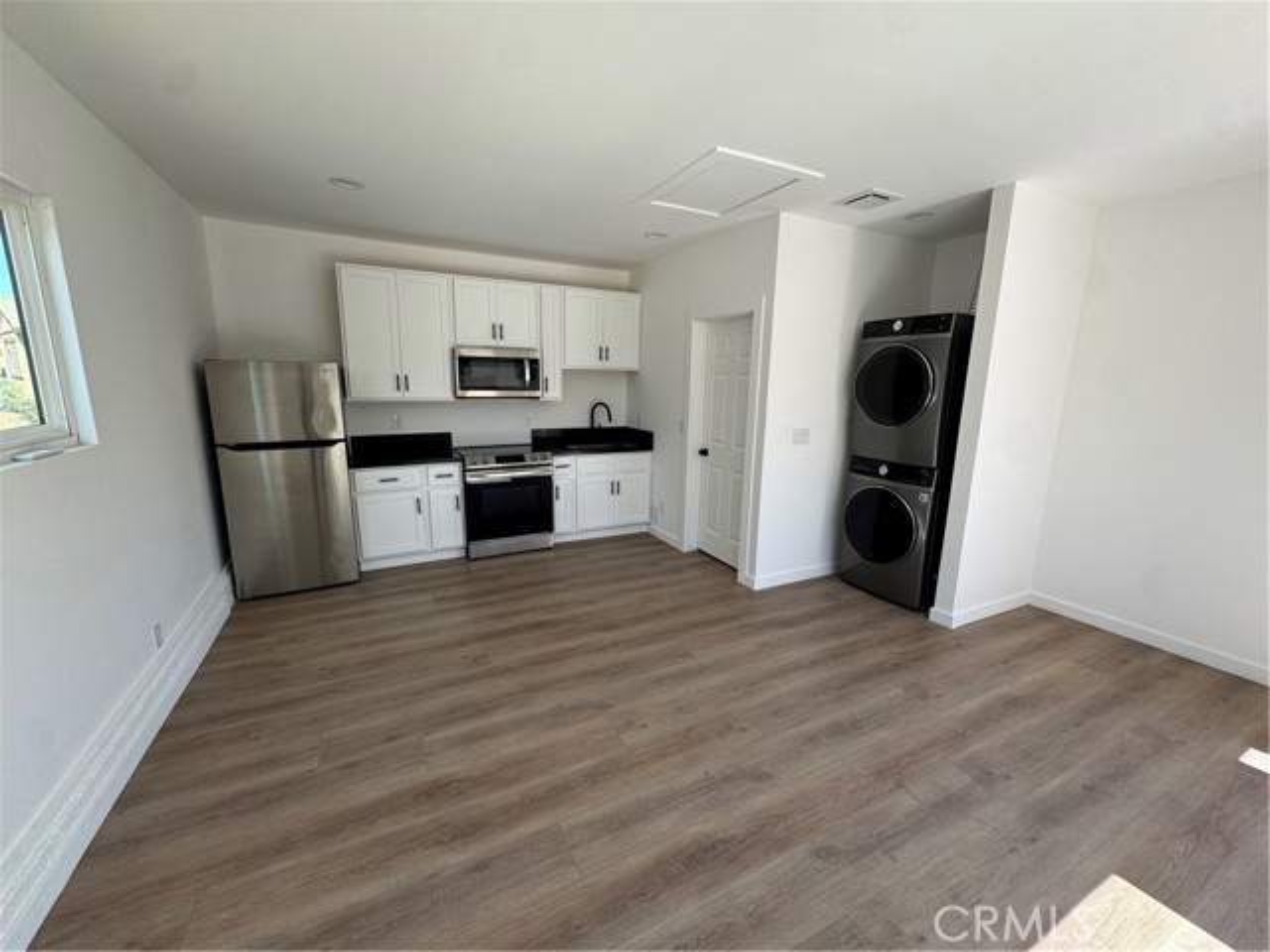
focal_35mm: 14
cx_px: 635
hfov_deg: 102.1
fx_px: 514
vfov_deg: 85.7
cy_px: 476
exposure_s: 1/142
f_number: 2.2
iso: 40
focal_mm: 2.22
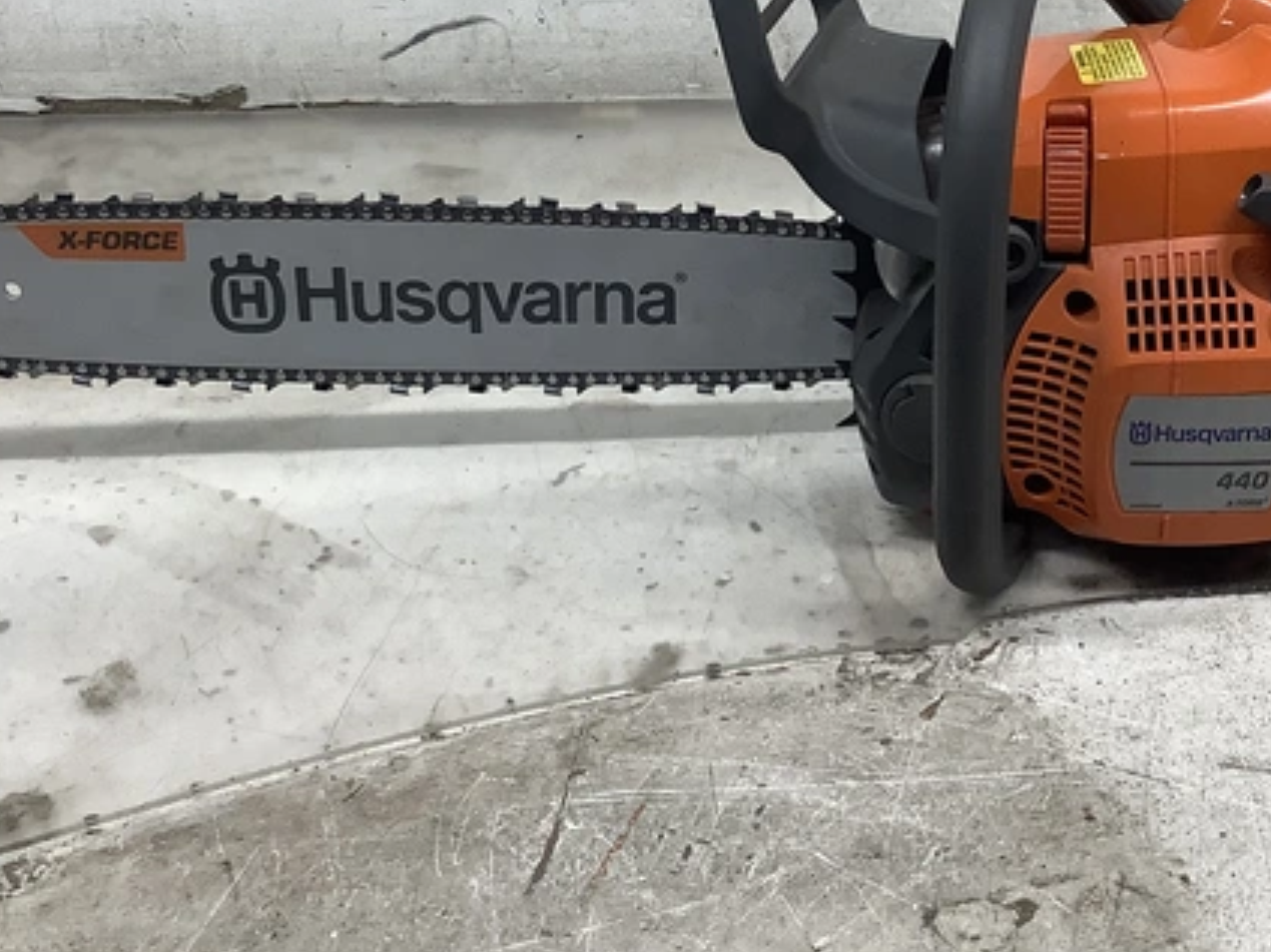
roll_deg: +1.9
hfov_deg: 34.6
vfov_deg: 26.3
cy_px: 278
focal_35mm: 55
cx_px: 865
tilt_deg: -23.2
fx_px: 2019
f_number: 2.4
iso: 80
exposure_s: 1/120
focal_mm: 3.3
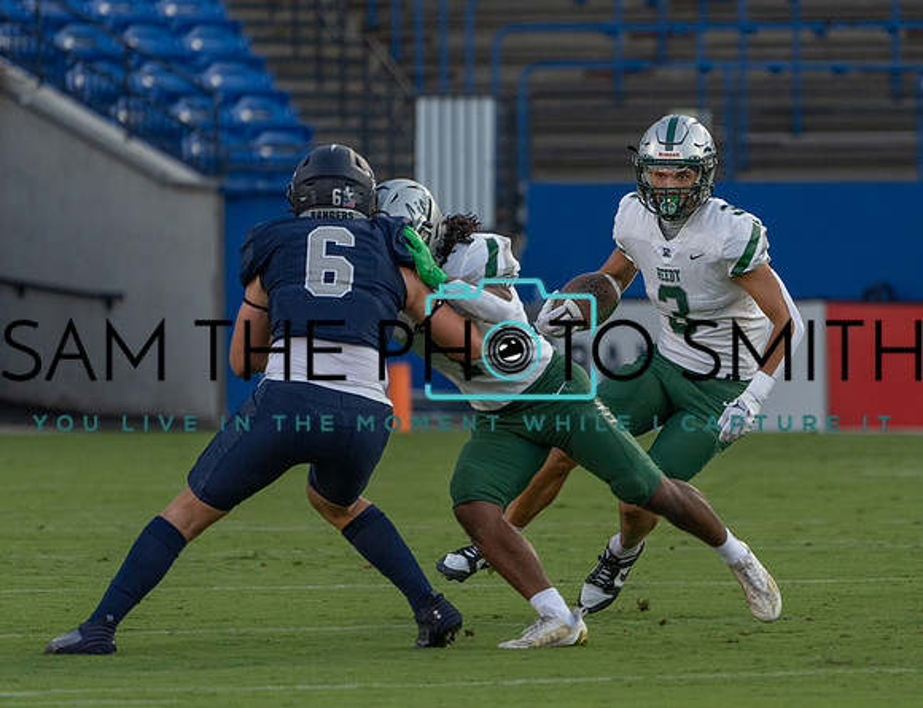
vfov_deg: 2.6
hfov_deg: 3.4
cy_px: 369
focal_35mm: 579
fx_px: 15566
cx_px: 643
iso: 1600
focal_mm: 400
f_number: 5.6
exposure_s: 1/1250
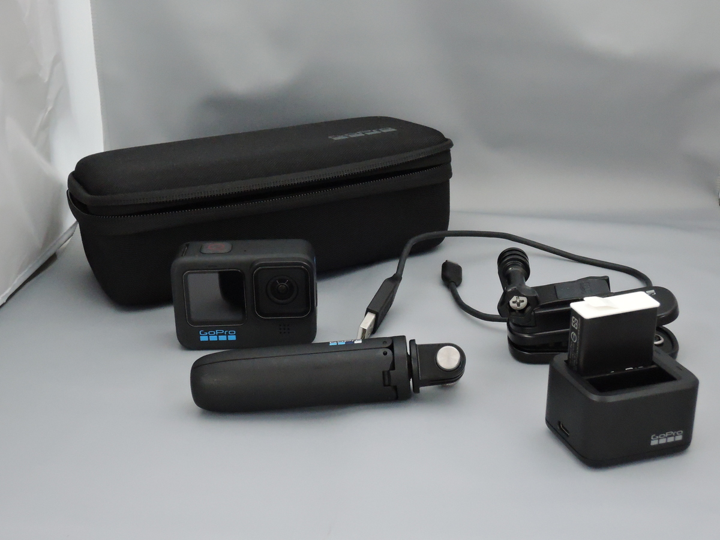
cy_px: 270
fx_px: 1040
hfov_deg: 38.2
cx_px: 360
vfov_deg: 29.1
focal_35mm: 50
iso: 1600
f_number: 5.6
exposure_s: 1/125
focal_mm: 10.7
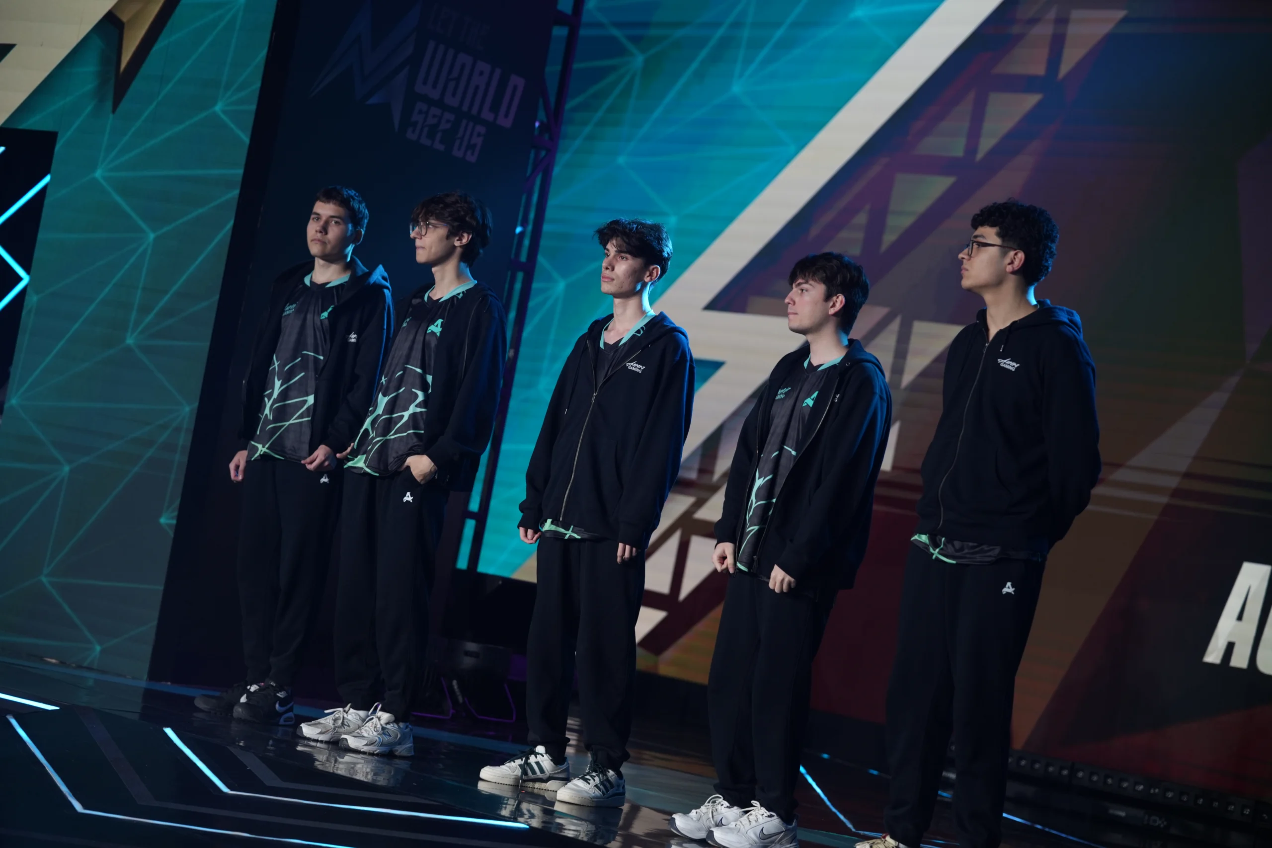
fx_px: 3003
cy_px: 424
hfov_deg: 23.9
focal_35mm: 85
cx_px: 636
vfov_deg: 16.1
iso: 1000
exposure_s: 1/400
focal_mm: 85
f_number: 2.8
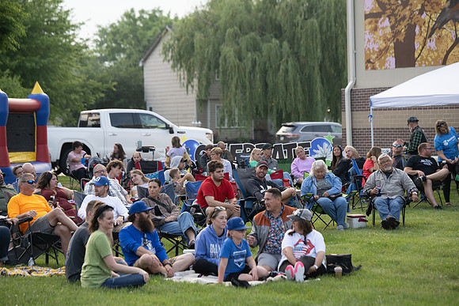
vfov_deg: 13.0
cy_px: 153
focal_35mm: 105
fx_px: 1339
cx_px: 230
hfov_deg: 19.5
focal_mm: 105
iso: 320
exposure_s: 1/320
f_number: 3.5
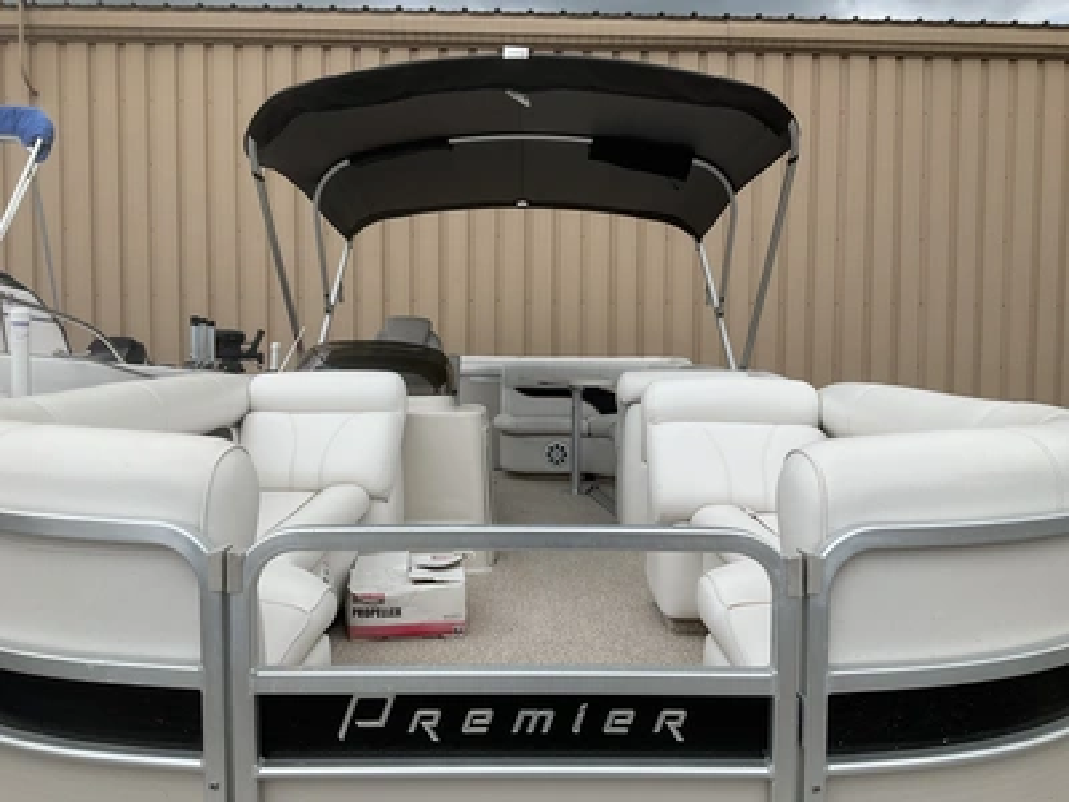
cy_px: 401
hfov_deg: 61.7
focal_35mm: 29
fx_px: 896
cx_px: 534
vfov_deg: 48.2
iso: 25
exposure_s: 1/2538
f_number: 1.8
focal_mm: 3
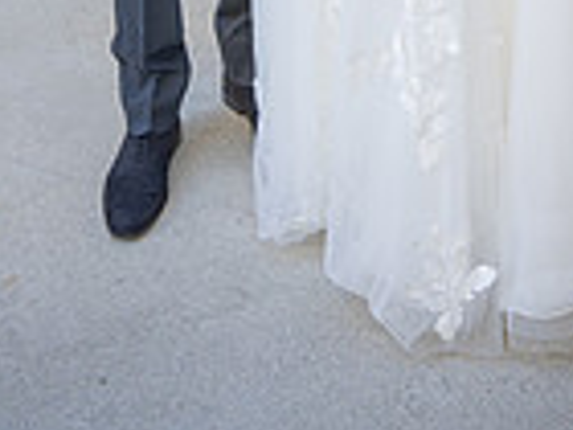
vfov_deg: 15.3
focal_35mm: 74
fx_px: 1225
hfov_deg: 25.6
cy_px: -475
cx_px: 495
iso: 125
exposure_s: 1/80
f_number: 3.2
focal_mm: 24
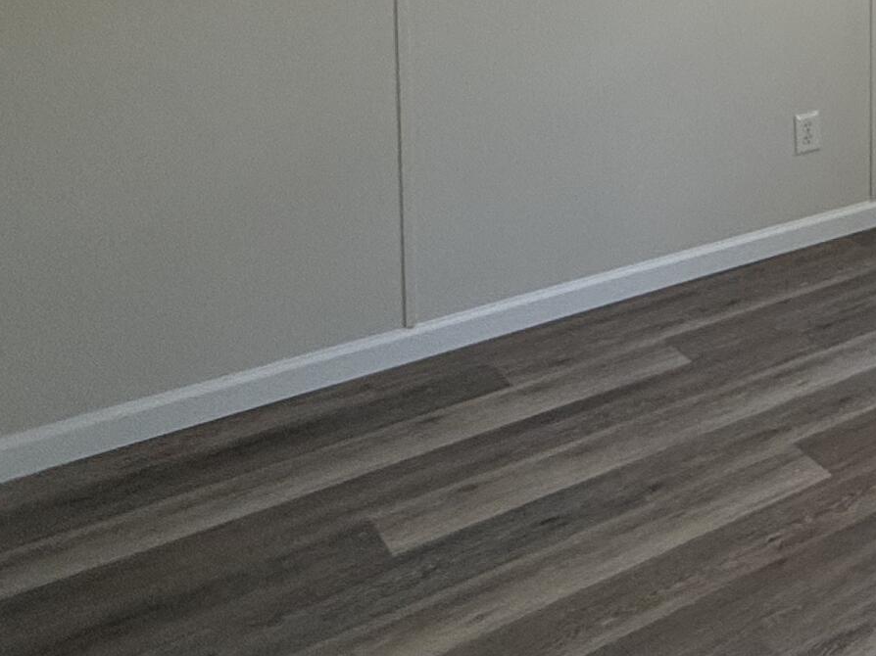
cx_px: 1321
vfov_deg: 27.1
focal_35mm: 47
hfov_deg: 27.5
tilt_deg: -4.0
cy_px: -137
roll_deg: -1.7
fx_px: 1189
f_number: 2.2
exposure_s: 1/120
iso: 200
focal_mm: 2.22
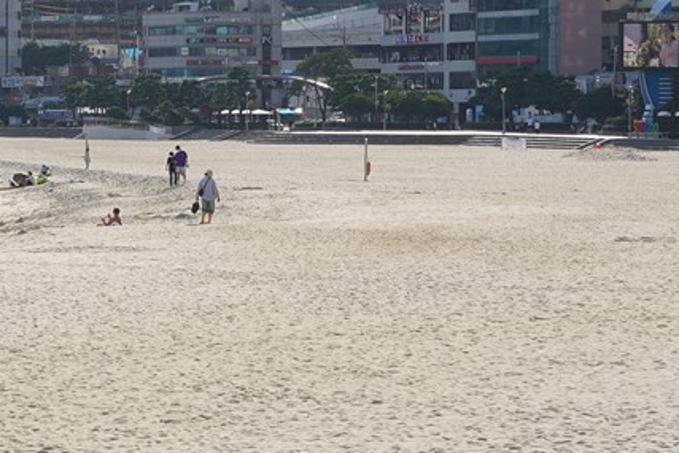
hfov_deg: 12.4
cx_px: 6
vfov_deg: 8.4
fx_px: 3094
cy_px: 106
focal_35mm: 164
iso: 100
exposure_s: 1/160
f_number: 10
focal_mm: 35
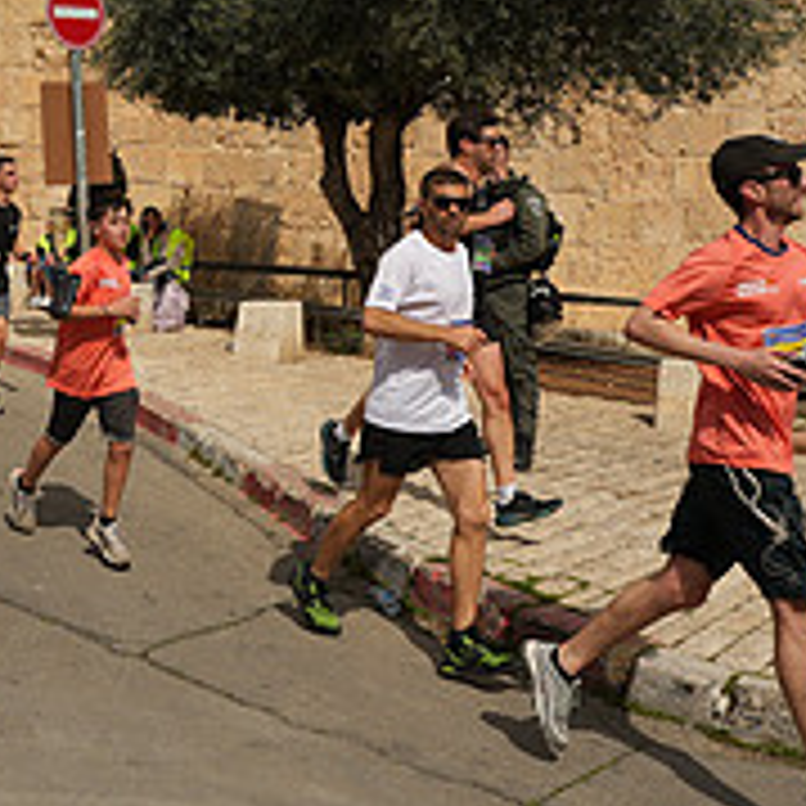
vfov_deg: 30.0
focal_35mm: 55
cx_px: 14
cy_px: 110
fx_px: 1449
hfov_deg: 29.2
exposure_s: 1/2500
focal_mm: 20
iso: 125
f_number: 4.5
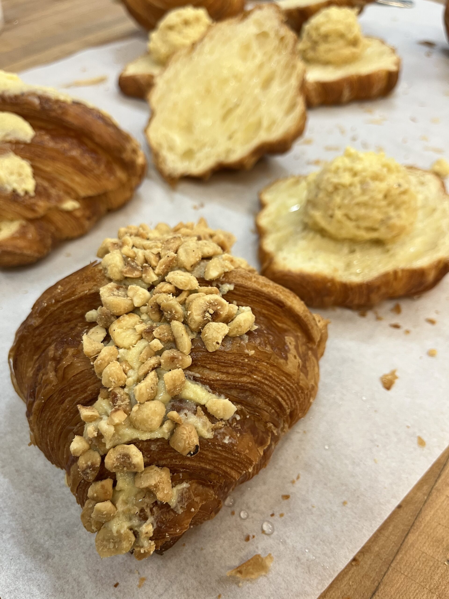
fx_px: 450
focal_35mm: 26
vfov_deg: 67.3
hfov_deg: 53.1
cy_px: 300
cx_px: 224
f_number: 1.6
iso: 160
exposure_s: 1/40
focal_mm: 5.1
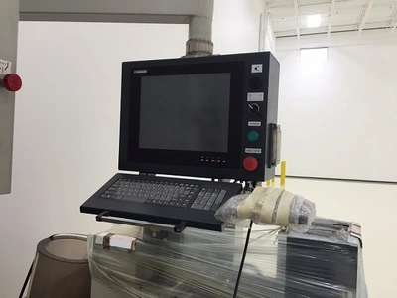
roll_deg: -2.7
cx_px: 198
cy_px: 149
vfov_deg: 48.2
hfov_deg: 61.7
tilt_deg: -0.2
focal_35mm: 29
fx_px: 333
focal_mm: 4.15
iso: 40
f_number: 2.2
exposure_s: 1/40
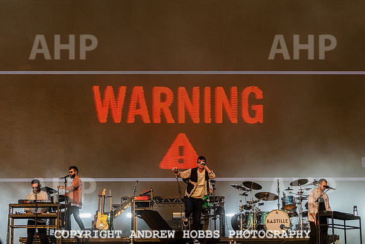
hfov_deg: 24.1
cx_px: 185
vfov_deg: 16.2
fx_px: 856
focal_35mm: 84
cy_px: 101
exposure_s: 1/1250
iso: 400
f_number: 4.5
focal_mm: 70
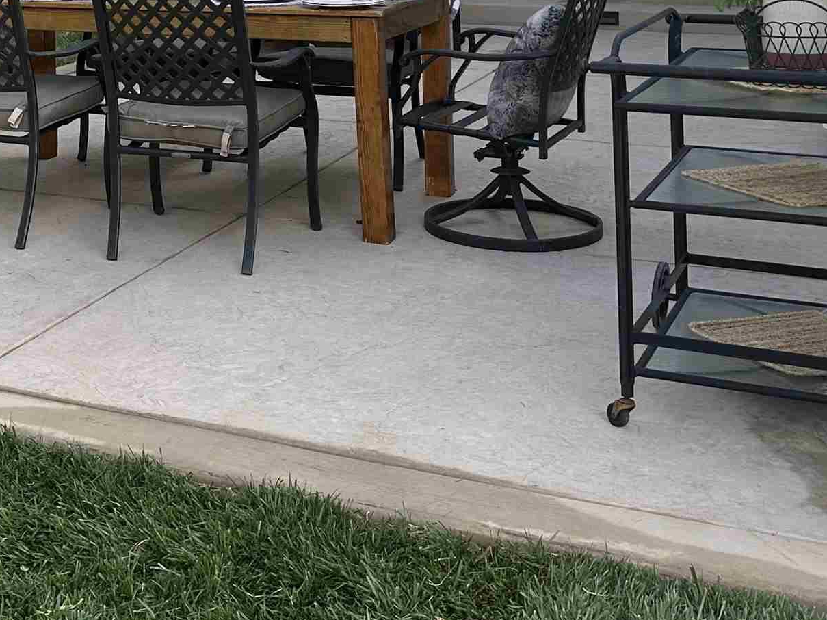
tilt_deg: -2.0
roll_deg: +1.1
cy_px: -105
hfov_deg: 30.6
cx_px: 122
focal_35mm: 61
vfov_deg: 22.3
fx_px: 1457
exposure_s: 1/879
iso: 80
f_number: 1.78
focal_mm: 6.86
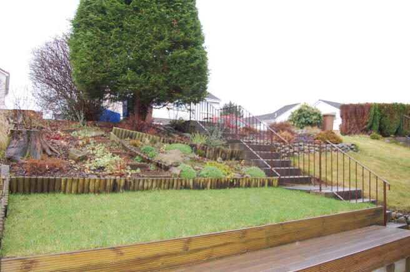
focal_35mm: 27
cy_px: 136
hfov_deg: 67.4
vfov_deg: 47.8
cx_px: 205
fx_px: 307
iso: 400
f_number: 3.5
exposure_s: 1/60
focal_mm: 18
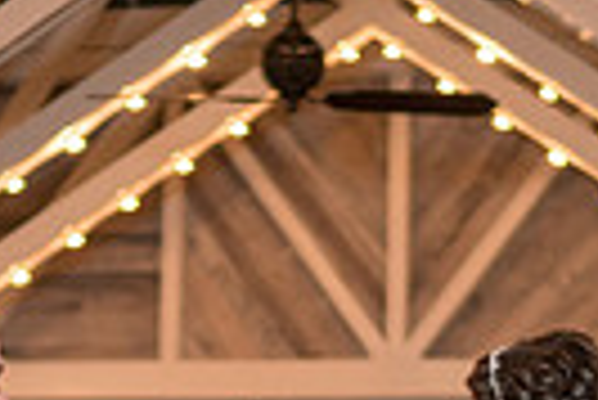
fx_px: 2794
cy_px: 796
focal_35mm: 168
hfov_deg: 12.2
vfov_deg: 7.8
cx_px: 215
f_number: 1.4
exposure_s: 1/200
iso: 250
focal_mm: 35
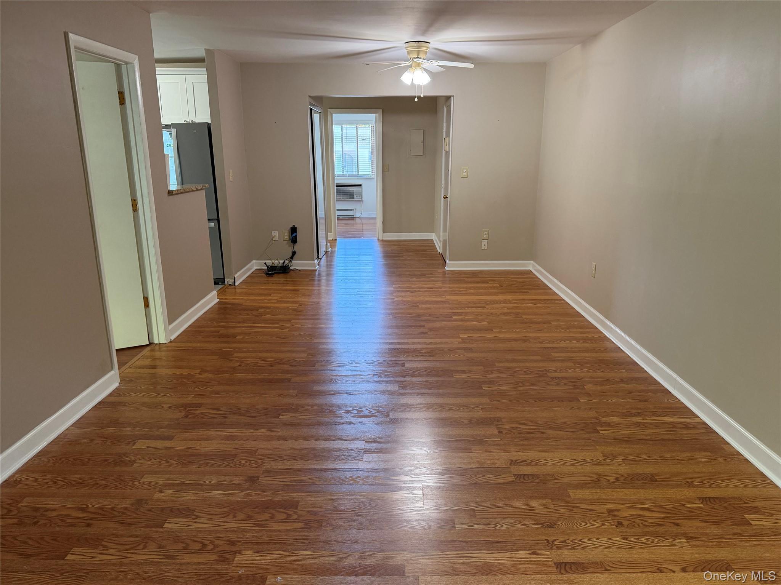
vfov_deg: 56.8
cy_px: 292
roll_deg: +0.7
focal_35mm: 24
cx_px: 390
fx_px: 541
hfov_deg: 71.6
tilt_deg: -14.7
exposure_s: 1/60
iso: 250
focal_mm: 6.76
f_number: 1.78
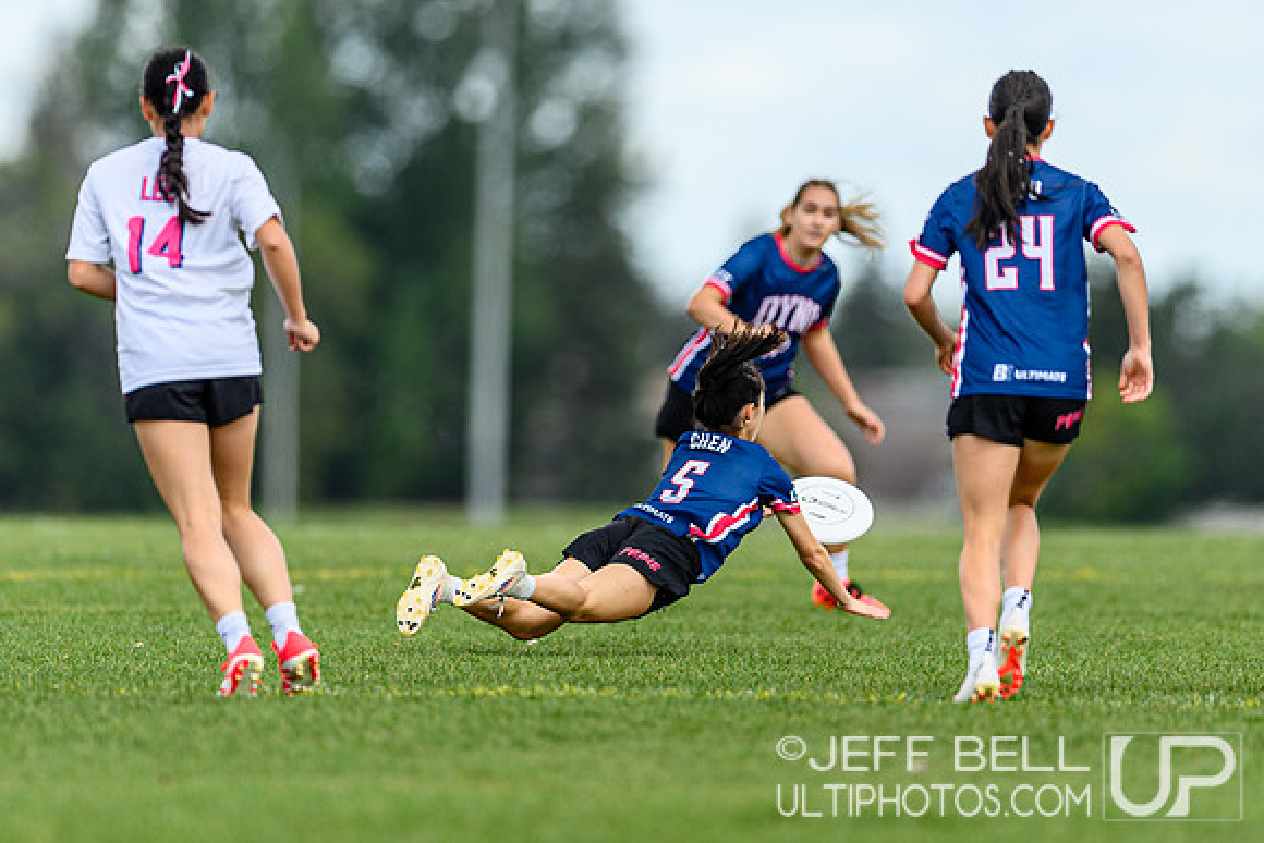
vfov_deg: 2.1
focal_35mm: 671
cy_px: 328
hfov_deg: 3.1
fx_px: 23550
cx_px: 738
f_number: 3.2
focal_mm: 400
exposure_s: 1/1000
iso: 100
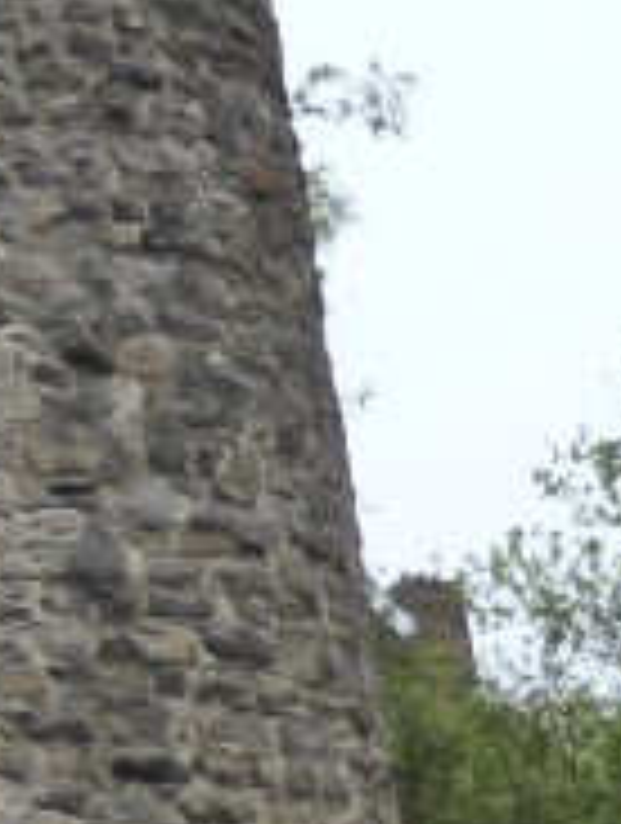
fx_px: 2598
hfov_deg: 12.0
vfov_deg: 18.0
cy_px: 387
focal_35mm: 109
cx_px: -662
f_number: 3.3
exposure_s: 1/320
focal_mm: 4.3
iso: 200
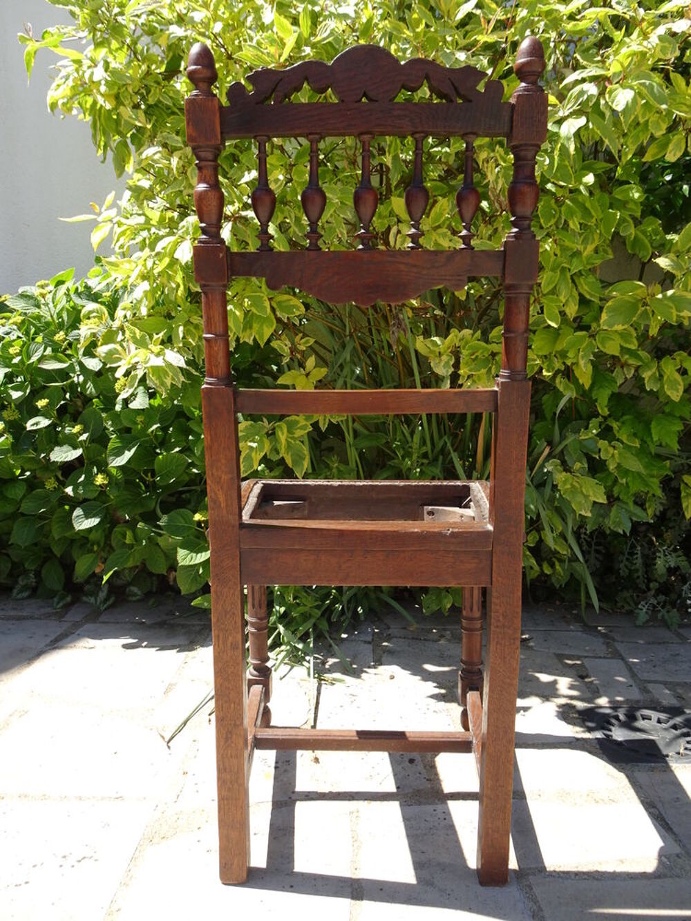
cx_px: 346
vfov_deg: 71.6
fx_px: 639
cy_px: 460
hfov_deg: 56.8
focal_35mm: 24
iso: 80
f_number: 3.5
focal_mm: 4.1
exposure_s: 1/320
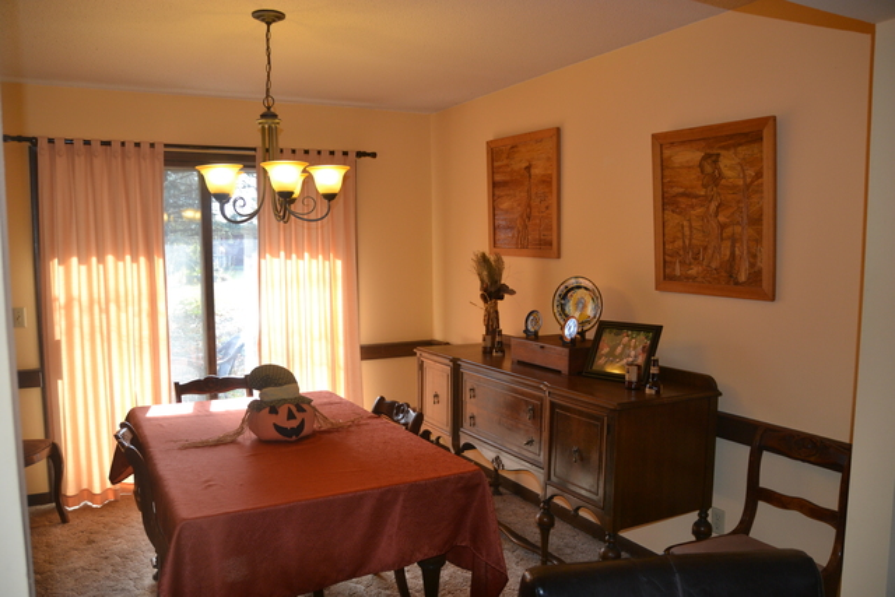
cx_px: 448
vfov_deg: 48.0
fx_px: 671
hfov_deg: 67.4
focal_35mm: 27
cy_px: 298
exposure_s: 1/125
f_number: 4
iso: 320
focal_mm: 18
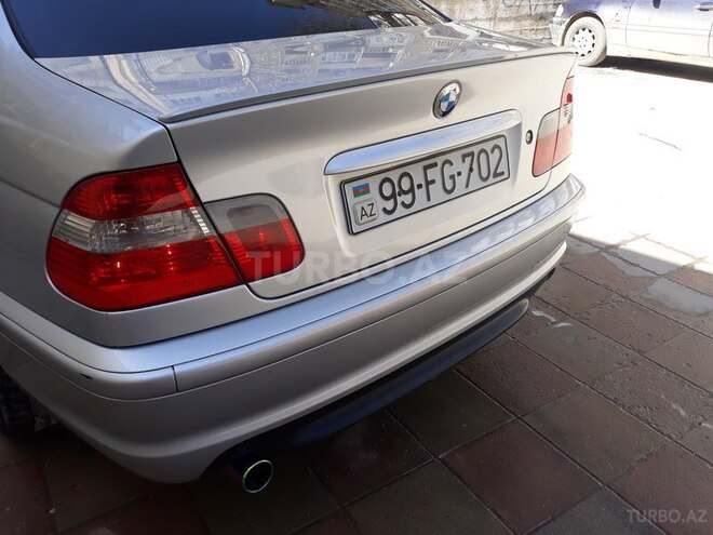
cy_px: 268
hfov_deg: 65.3
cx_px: 356
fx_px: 556
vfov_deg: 51.4
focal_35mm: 27
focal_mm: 3.71
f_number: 1.7
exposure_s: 1/530
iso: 40
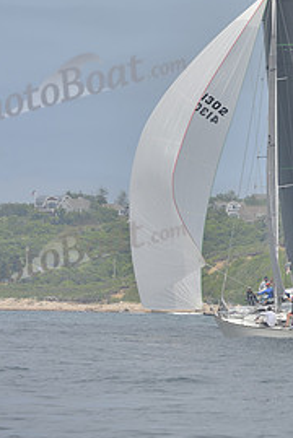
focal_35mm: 560
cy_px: -20
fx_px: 6819
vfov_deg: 3.7
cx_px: 271
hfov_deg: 2.5
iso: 280
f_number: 8
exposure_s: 1/1000
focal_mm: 260
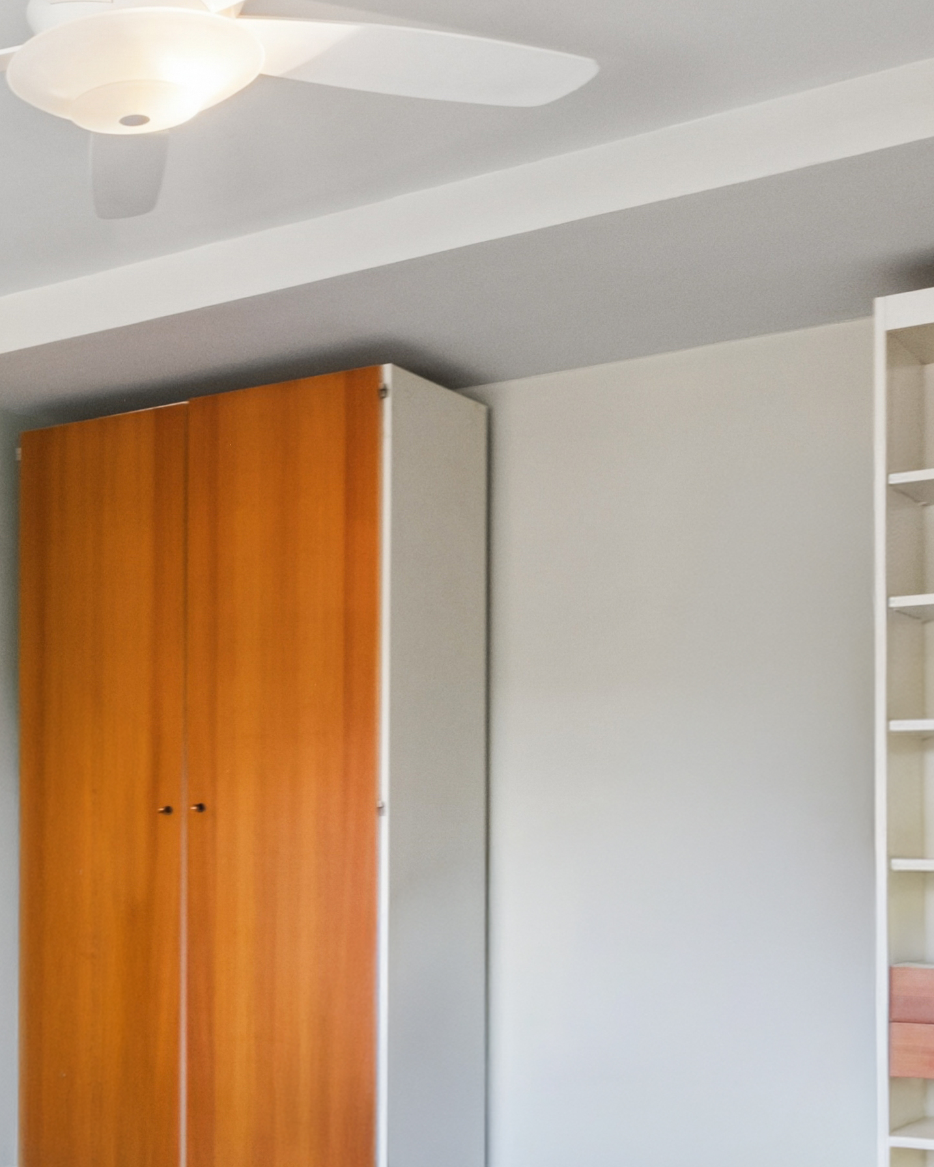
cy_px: 894
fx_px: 1693
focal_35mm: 49
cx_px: -173
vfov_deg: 37.0
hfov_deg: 27.3
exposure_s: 1/4
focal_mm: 10
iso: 640
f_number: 8
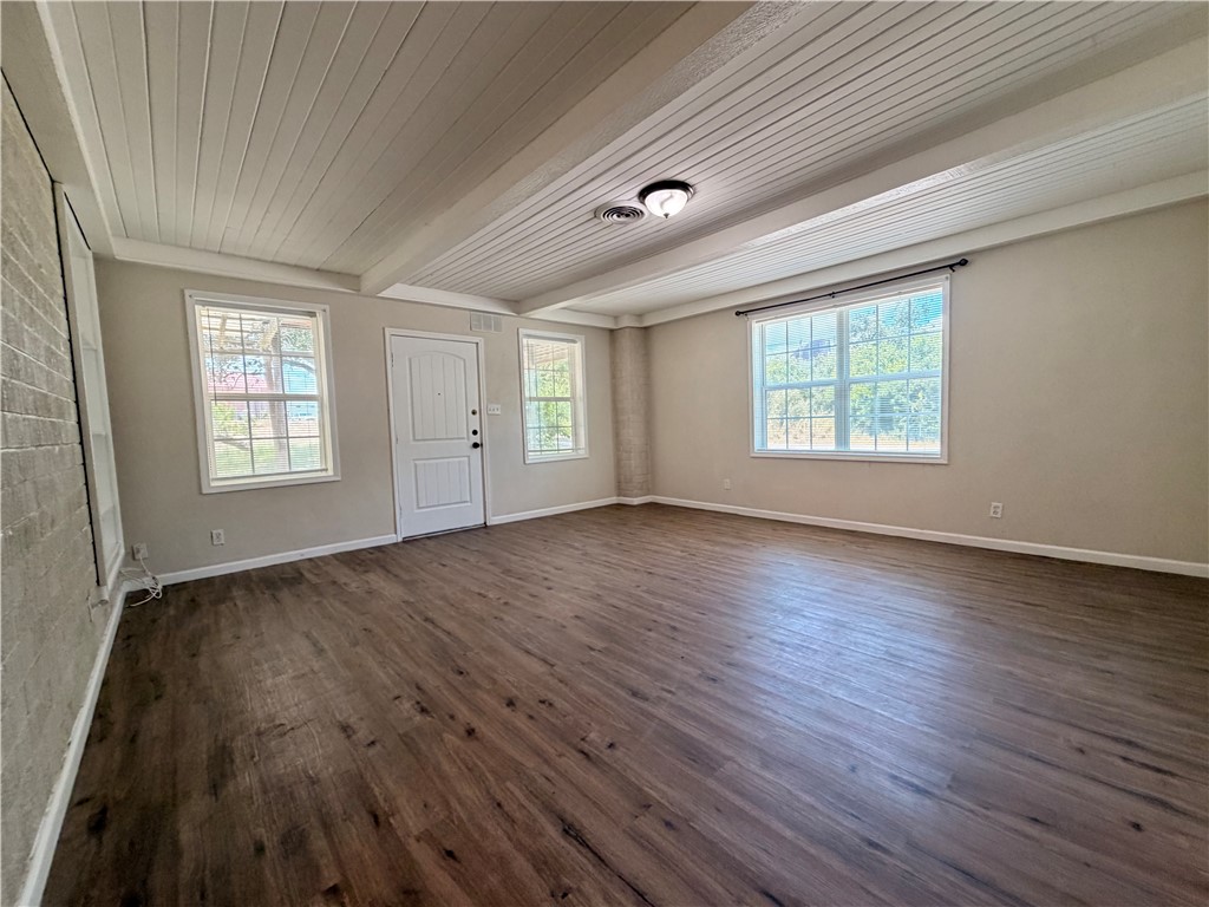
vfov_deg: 85.7
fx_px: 489
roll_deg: +3.4
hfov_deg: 102.1
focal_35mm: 14
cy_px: 454
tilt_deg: -3.1
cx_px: 604
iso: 250
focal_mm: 2.22
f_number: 2.2
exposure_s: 1/60
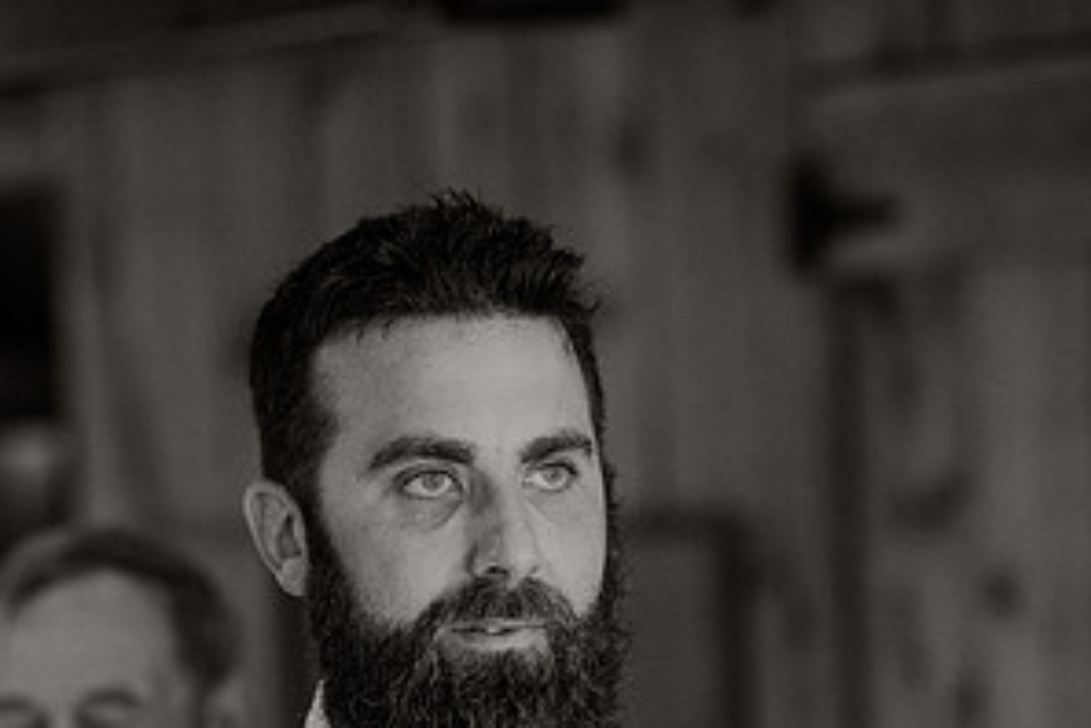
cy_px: 702
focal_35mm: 159
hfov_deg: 12.9
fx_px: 4818
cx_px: 546
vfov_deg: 8.6
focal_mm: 105
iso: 3200
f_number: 2.8
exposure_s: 1/125
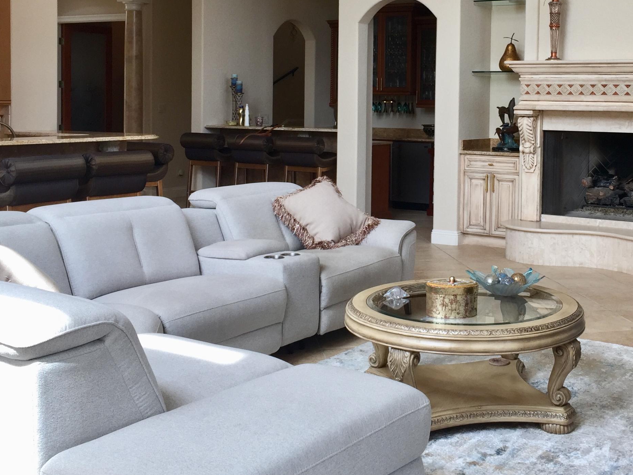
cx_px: 440
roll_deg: -1.2
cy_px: 136
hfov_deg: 39.8
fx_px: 859
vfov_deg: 30.5
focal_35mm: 47
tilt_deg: -0.9
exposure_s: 1/120
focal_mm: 4.15
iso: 32
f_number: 2.2
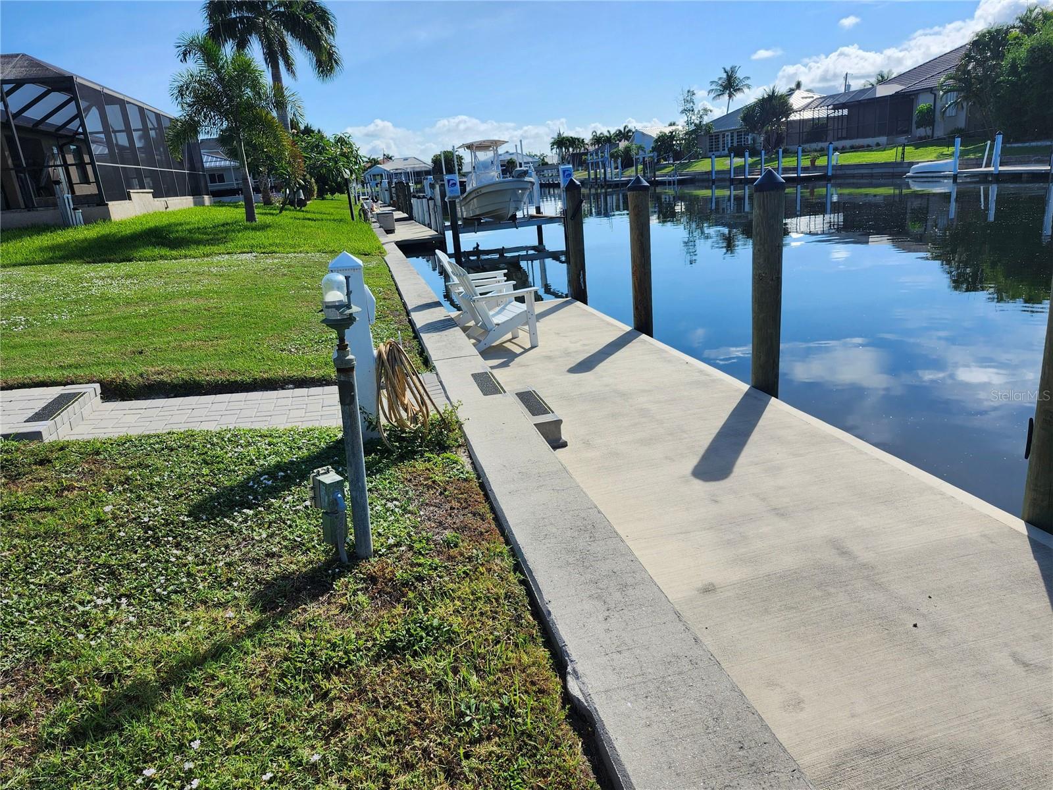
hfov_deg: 73.9
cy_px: 395
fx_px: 700
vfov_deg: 58.9
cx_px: 526
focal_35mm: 23
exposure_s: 1/2169
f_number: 1.8
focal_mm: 5.54
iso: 25
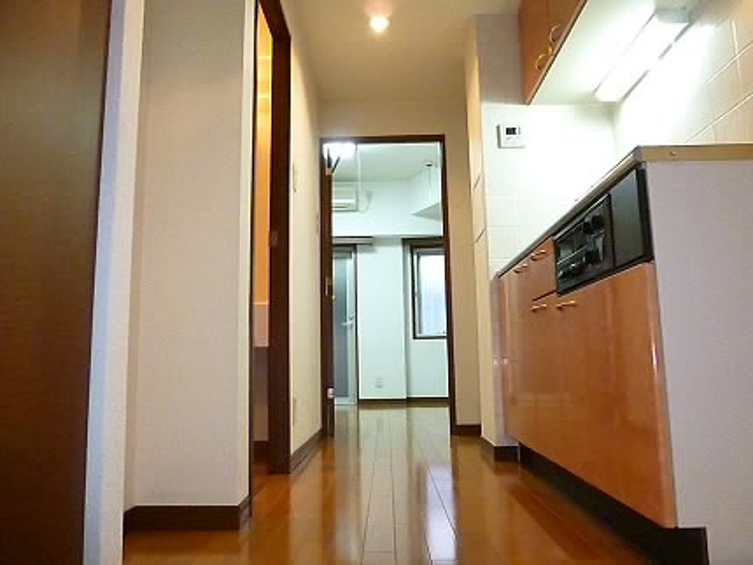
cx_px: 376
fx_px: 544
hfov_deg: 69.4
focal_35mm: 25
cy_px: 282
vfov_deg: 54.9
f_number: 3.1
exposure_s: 1/60
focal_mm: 4.5
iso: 1600
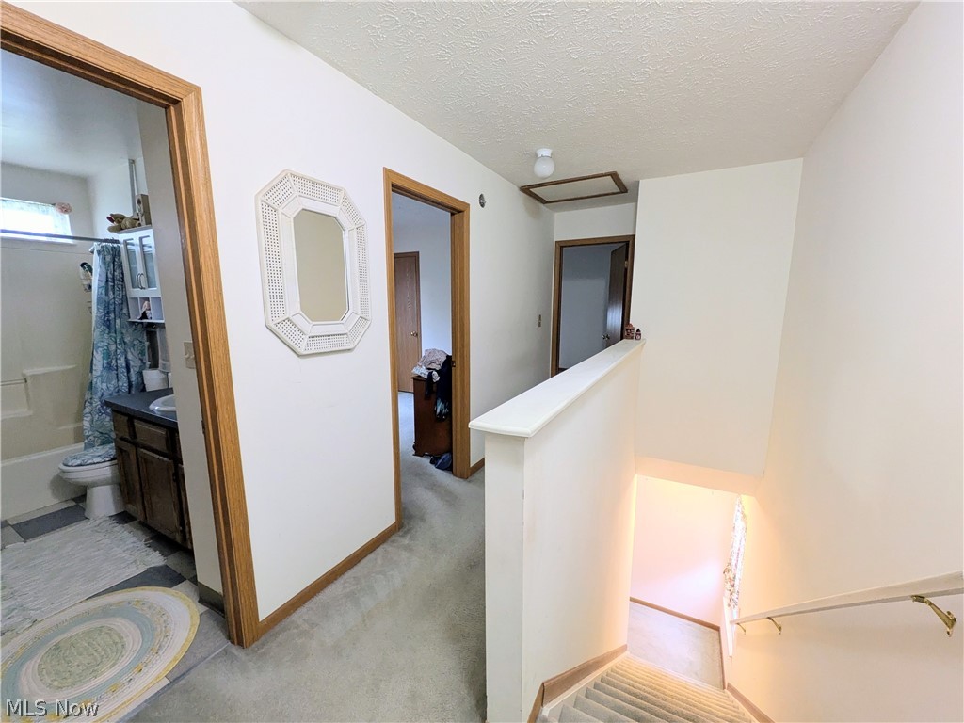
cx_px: 482
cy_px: 362
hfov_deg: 102.1
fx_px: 390
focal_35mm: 14
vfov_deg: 85.7
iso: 269
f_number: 2.2
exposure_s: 1/24
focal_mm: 1.85
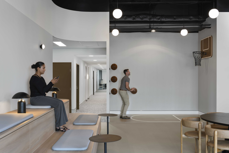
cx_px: 114
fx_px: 254
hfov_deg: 48.5
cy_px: 76
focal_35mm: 40
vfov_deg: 33.4
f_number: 8
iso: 100
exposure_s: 1/4
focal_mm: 40
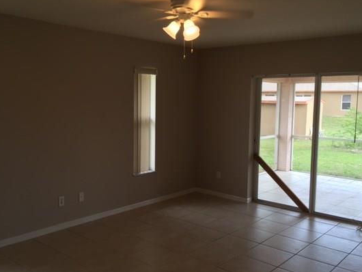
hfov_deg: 52.6
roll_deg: -2.2
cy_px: 139
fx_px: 366
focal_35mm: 35
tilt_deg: -3.3
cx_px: 179
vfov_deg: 40.7
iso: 32
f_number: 2.2
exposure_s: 1/60
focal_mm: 4.15
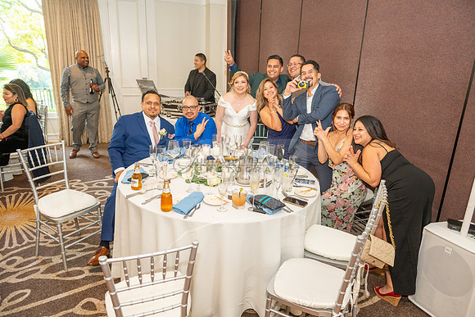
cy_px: 158
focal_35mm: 24
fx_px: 317
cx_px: 238
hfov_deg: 73.7
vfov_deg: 53.2
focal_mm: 24
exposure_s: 1/125
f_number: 3.5
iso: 800
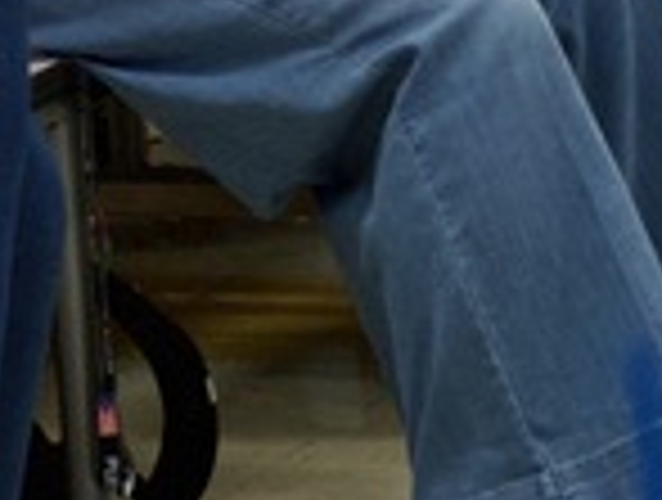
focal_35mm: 467
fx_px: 8953
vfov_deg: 3.2
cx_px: -648
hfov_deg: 4.2
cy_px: -804
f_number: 2.8
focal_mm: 70
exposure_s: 1/320
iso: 2000
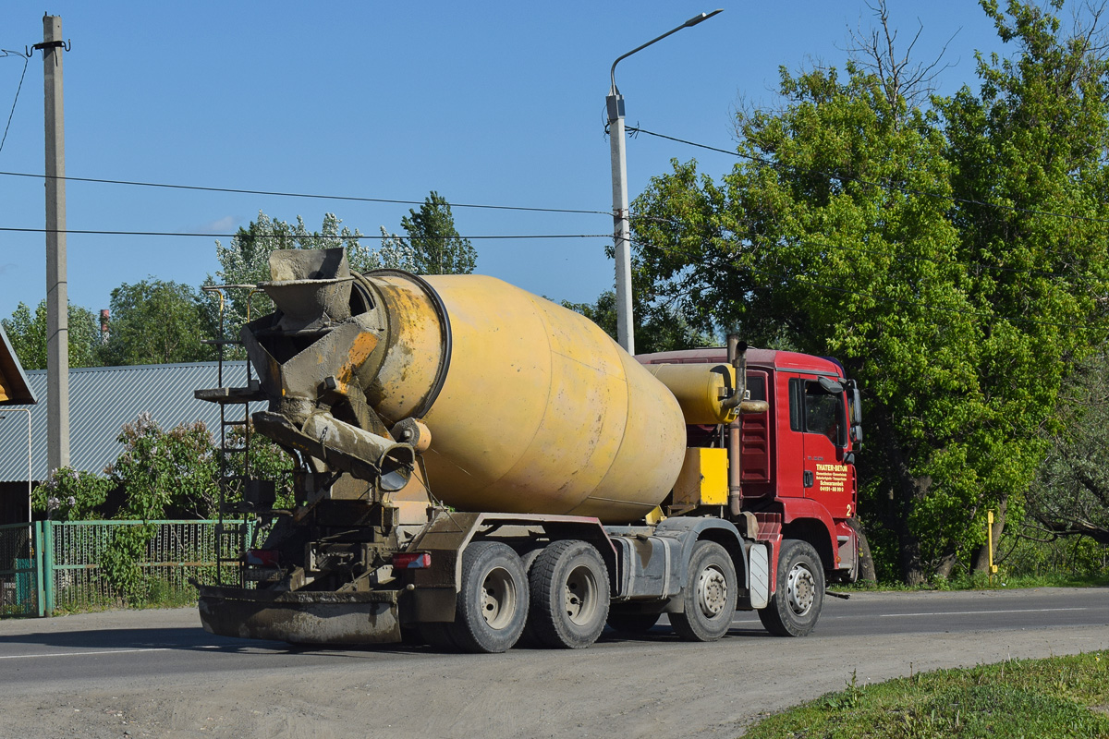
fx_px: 2541
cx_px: 554
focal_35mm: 82
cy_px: 370
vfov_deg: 16.6
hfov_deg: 24.6
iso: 200
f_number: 7.1
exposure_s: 1/1250
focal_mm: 55
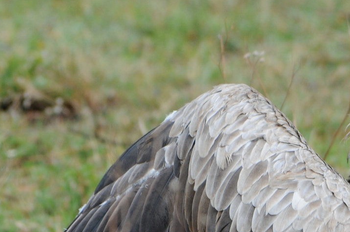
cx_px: 352
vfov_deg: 0.8
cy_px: 255
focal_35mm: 1714
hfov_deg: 1.2
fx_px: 16641
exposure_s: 1/250
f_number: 8
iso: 200
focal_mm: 400
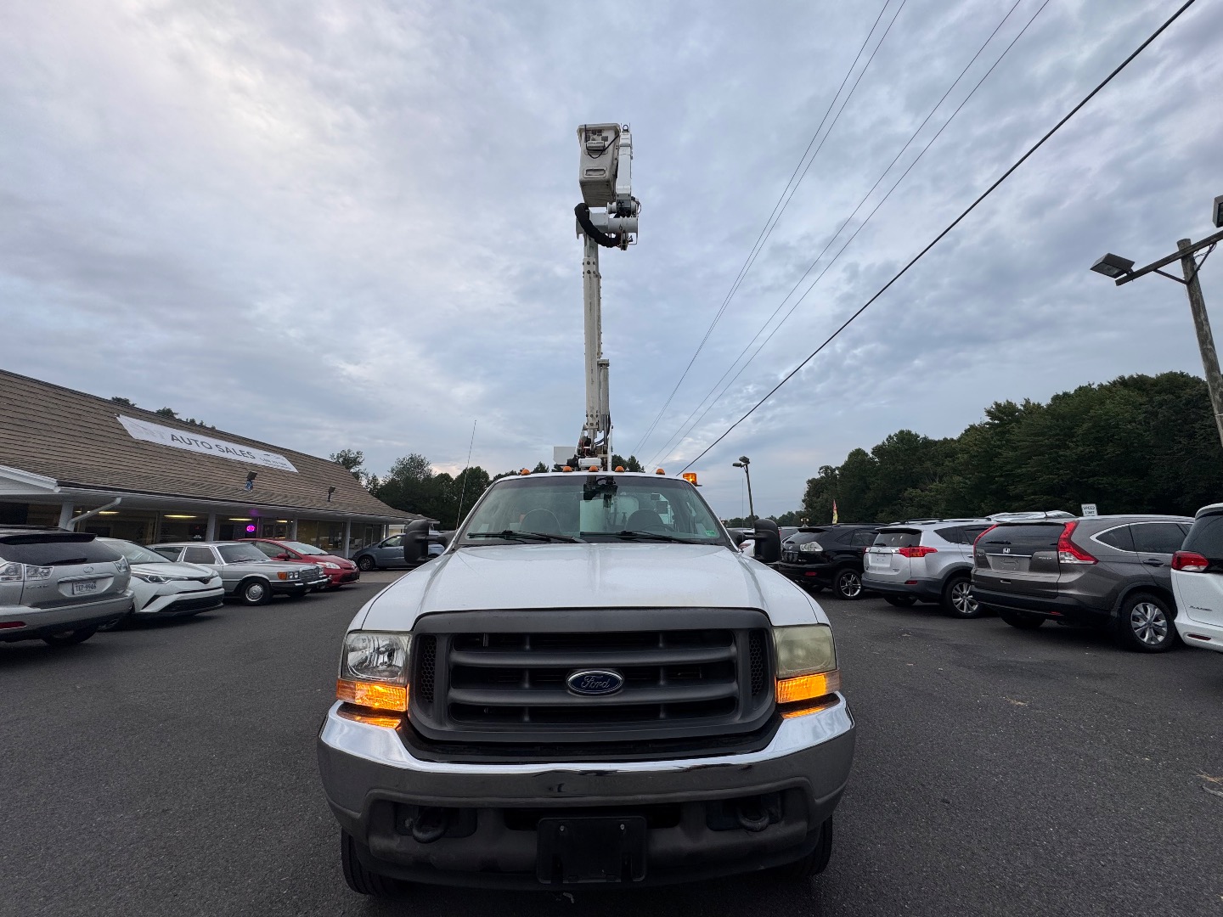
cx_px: 612
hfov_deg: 102.1
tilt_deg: +8.7
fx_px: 495
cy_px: 458
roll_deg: +0.6
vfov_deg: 85.7
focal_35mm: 14
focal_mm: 2.22
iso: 40
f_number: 2.2
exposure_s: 1/101
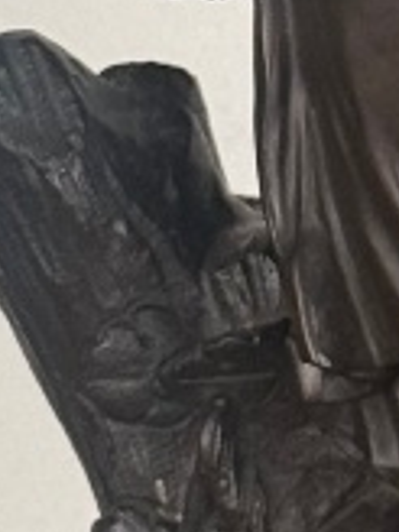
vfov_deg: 5.6
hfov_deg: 4.2
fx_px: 5394
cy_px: -250
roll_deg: -1.3
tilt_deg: -2.3
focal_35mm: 351
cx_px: 817
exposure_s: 1/176
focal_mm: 6.76
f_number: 1.78
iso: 50
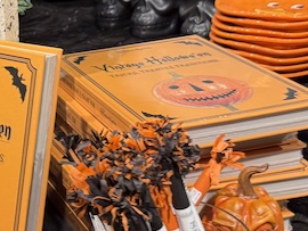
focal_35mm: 80
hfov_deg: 22.9
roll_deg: +1.5
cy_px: 123
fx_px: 712
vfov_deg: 18.5
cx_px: -32
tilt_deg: -24.3
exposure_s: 1/60
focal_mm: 6.76
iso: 160
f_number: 1.78
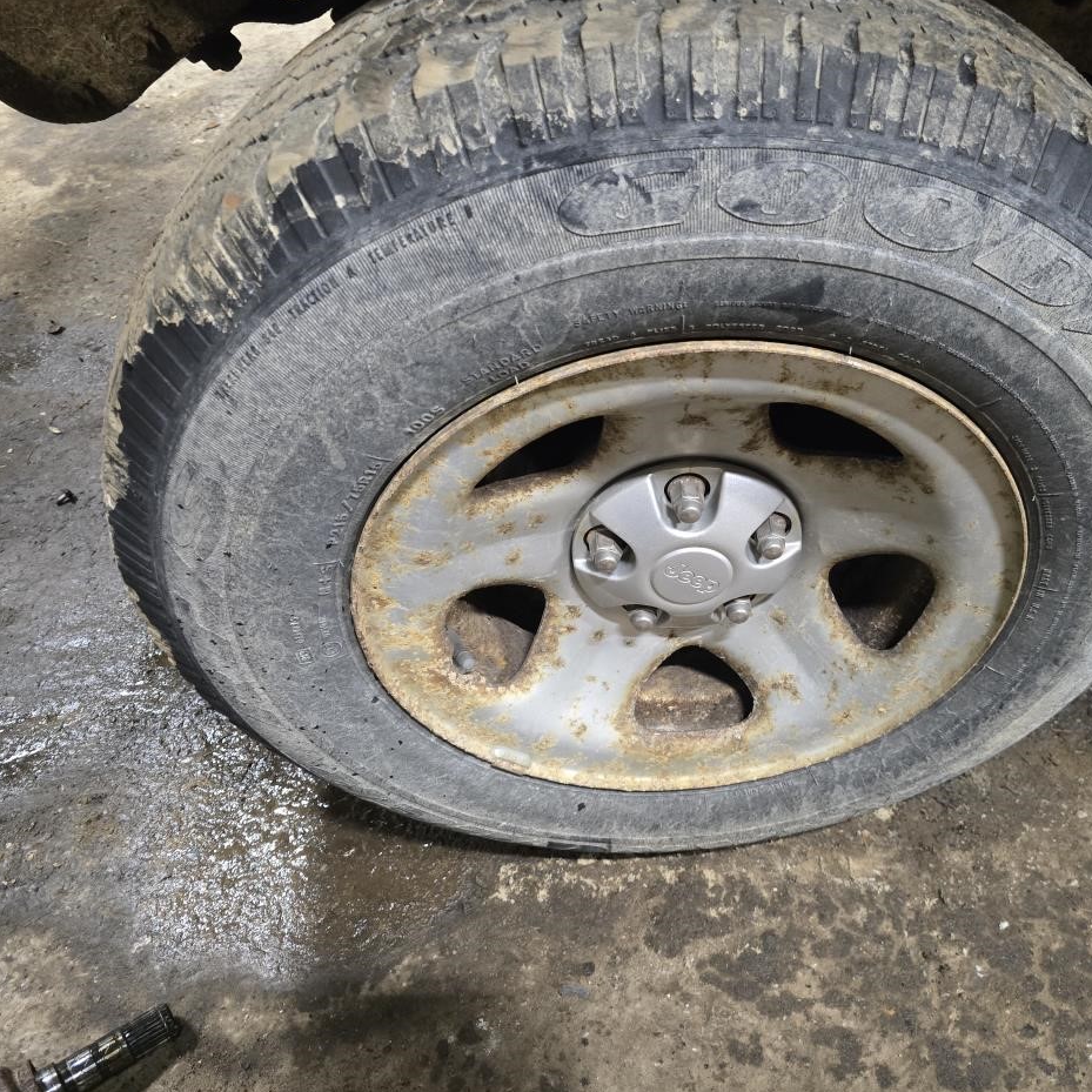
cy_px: 560
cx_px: 692
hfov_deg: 56.5
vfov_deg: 57.3
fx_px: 999
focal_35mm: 28
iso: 800
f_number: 1.7
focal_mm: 6.3
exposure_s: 1/60
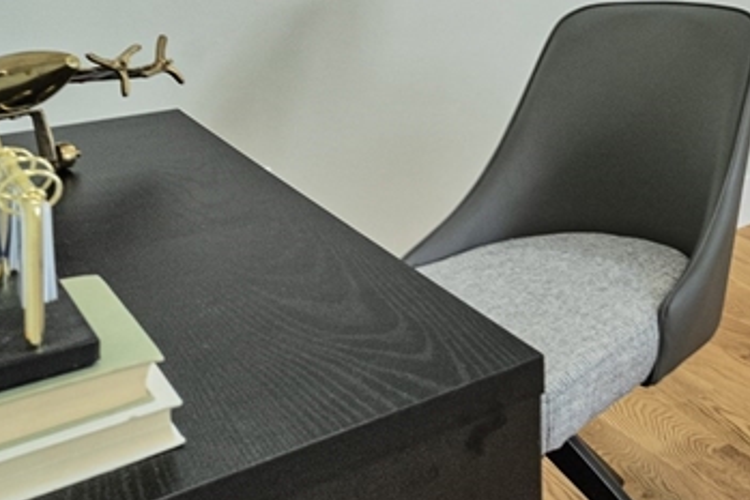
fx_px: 980
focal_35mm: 47
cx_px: 1081
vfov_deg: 25.0
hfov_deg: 29.1
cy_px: -144
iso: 320
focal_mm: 16
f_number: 9
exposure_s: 1/10
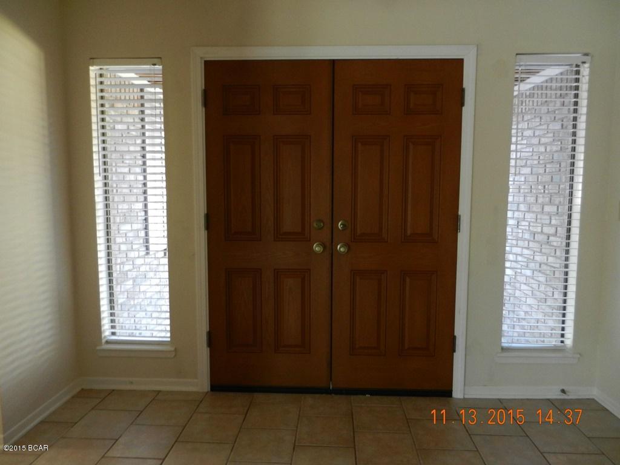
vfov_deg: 54.9
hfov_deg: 69.4
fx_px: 448
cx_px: 310
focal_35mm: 25
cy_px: 232
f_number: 3.5
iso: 400
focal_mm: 4.5
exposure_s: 1/8
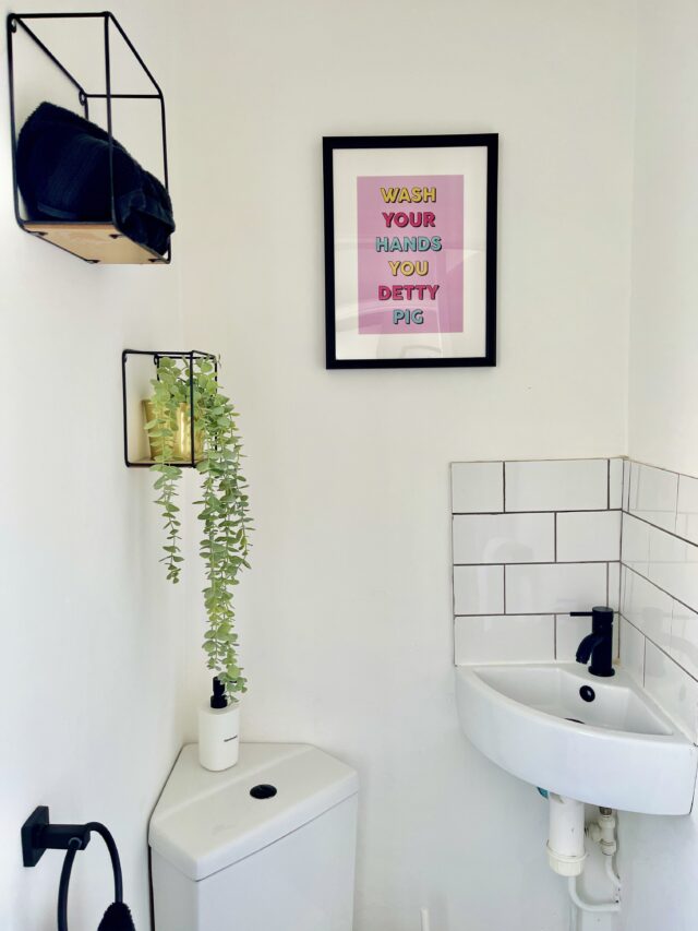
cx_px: 349
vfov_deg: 67.3
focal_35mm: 26
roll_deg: +0.4
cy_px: 466
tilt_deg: -4.8
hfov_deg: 53.1
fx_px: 699
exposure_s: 1/121
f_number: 1.6
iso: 125
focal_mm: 5.1
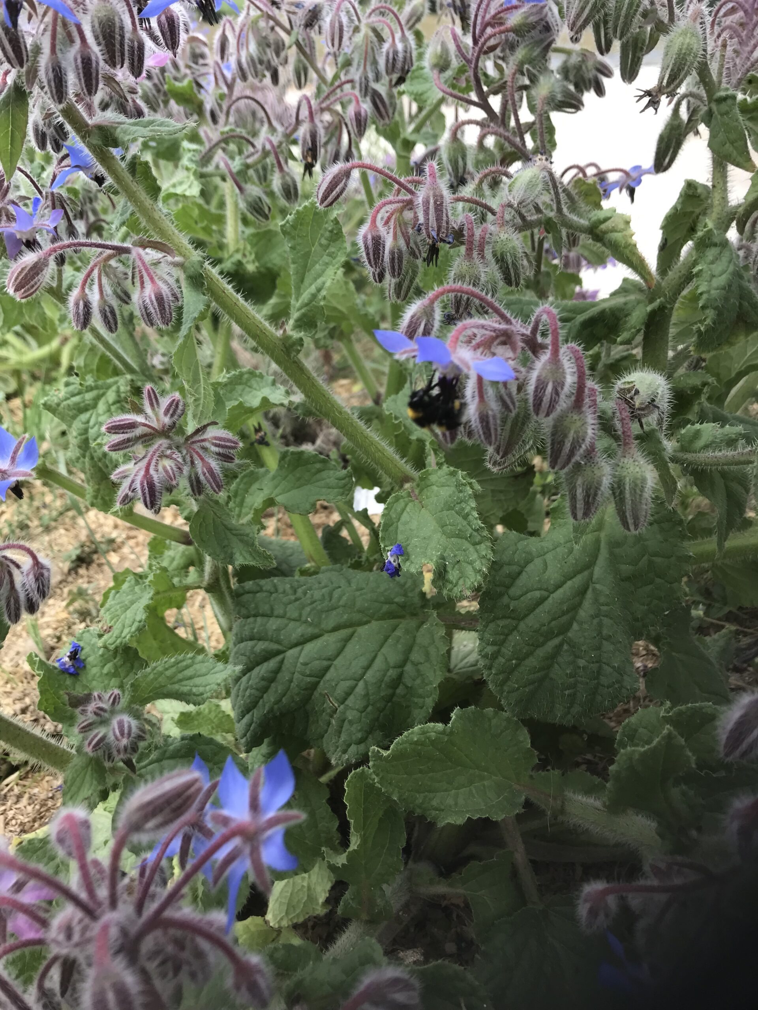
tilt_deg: -30.1
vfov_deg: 63.4
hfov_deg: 49.7
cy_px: 505
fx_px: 818
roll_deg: +2.1
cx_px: 379
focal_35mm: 28
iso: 20
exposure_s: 1/140
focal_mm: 3.99
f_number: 1.8
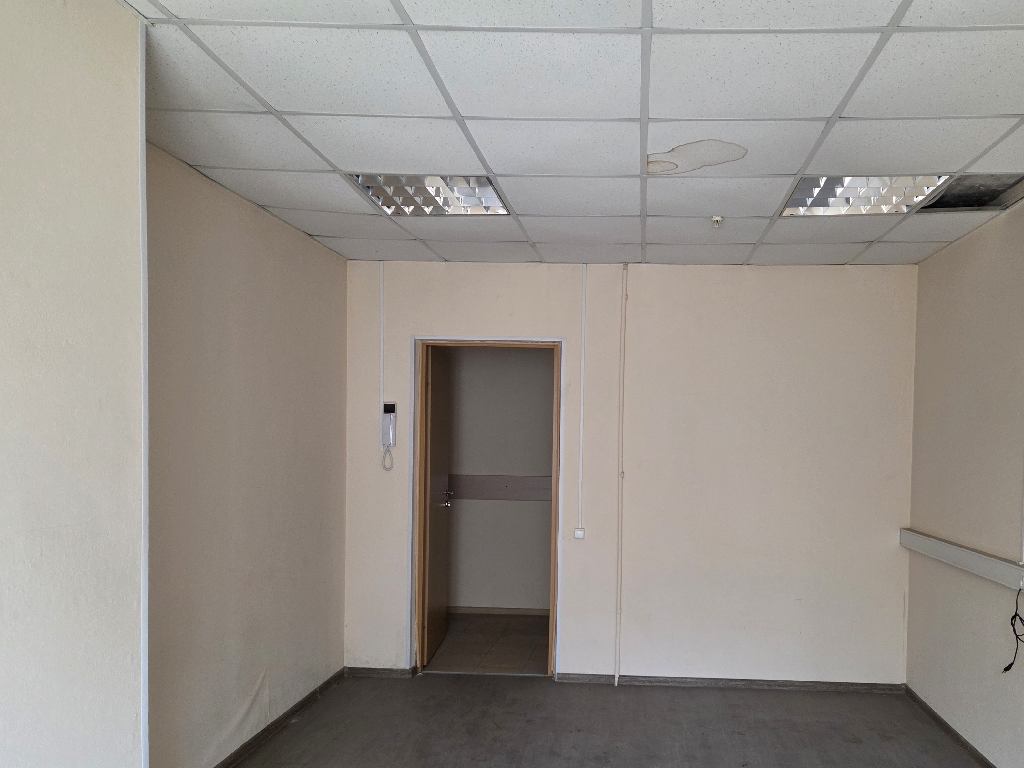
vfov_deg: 47.8
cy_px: 473
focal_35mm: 29
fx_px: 858
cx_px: 591
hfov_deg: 61.3
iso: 160
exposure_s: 1/100
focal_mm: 5.4
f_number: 1.8
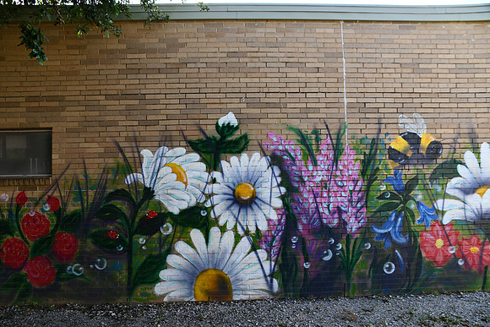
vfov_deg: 48.0
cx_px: 245
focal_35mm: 27
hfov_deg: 67.4
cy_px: 164
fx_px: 368
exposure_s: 1/250
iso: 280
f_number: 5.6
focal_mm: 18
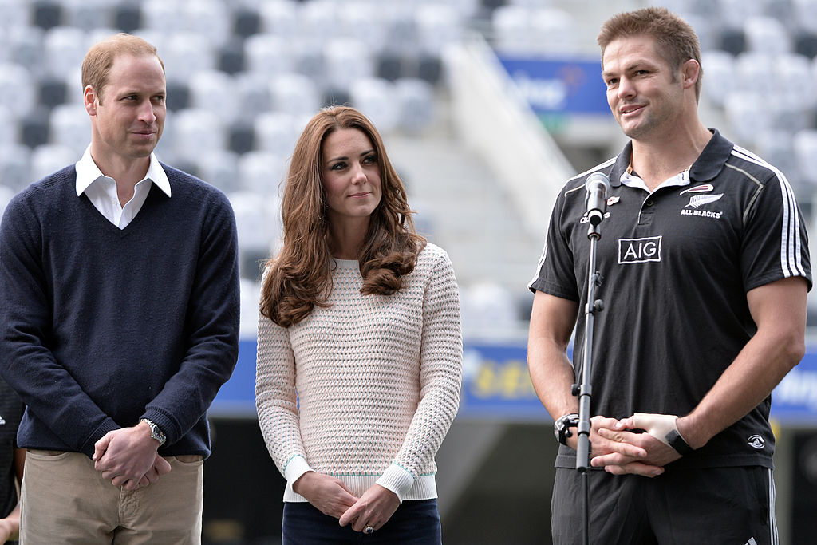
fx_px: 6809
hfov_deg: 6.9
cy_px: 272
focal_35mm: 300
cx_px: 408
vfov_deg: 4.6
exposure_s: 1/320
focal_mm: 300
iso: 500
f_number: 6.3
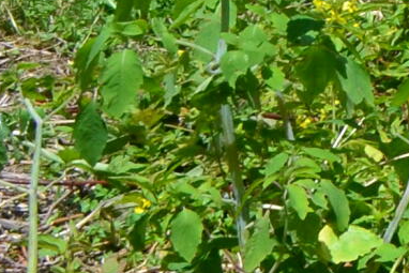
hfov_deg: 5.9
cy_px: -633
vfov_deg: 4.3
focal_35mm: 306
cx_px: 1526
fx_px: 3478
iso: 400
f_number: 10
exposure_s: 1/320
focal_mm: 26
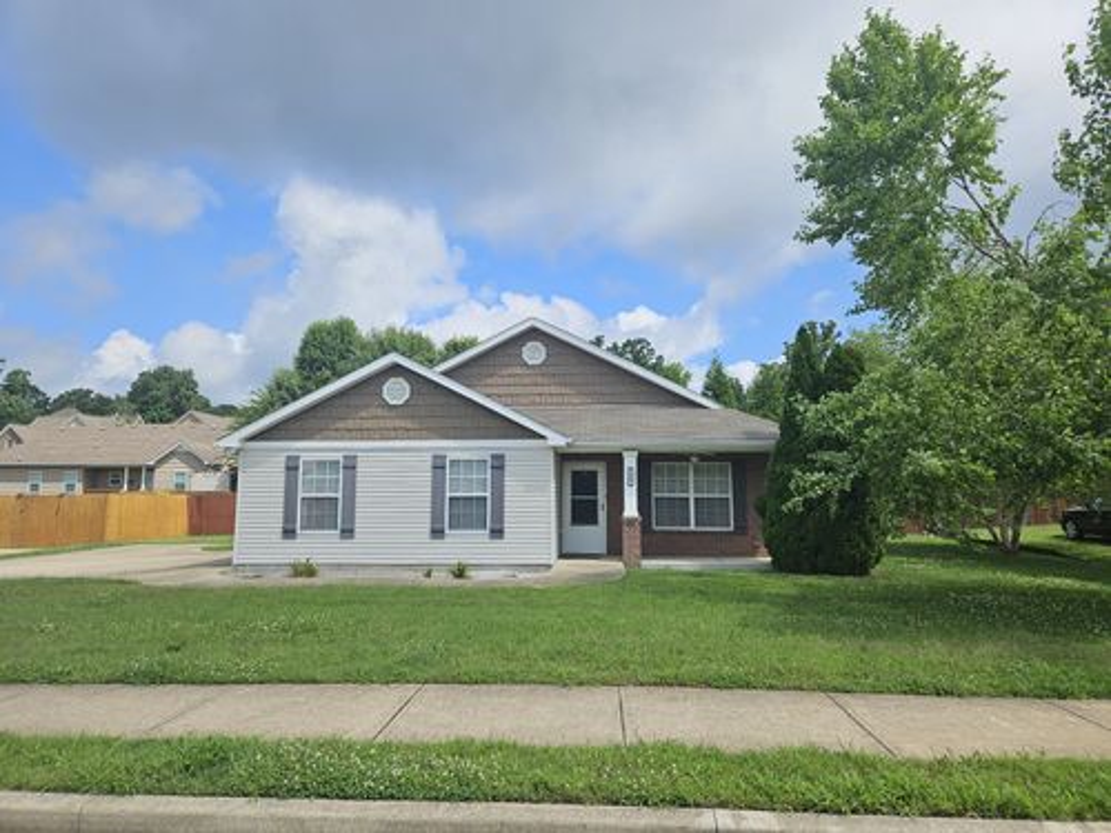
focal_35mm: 23
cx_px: 556
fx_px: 738
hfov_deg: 73.9
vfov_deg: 58.9
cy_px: 416
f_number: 1.8
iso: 25
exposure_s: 1/2969
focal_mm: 5.4
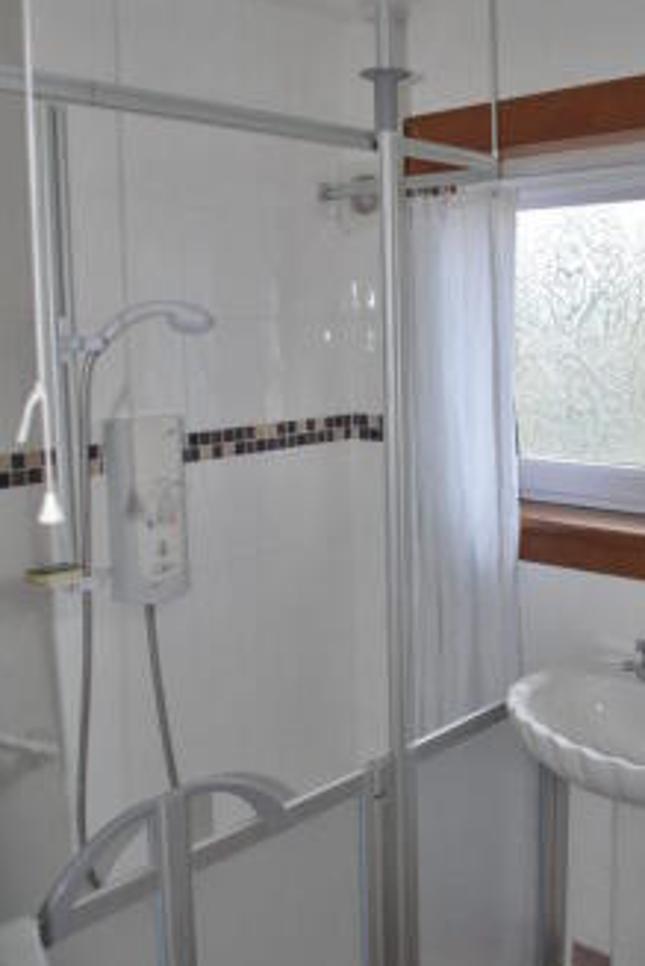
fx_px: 966
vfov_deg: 53.1
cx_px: 380
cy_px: 449
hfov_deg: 36.8
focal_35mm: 36
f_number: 3.5
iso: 200
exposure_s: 1/60
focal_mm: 18
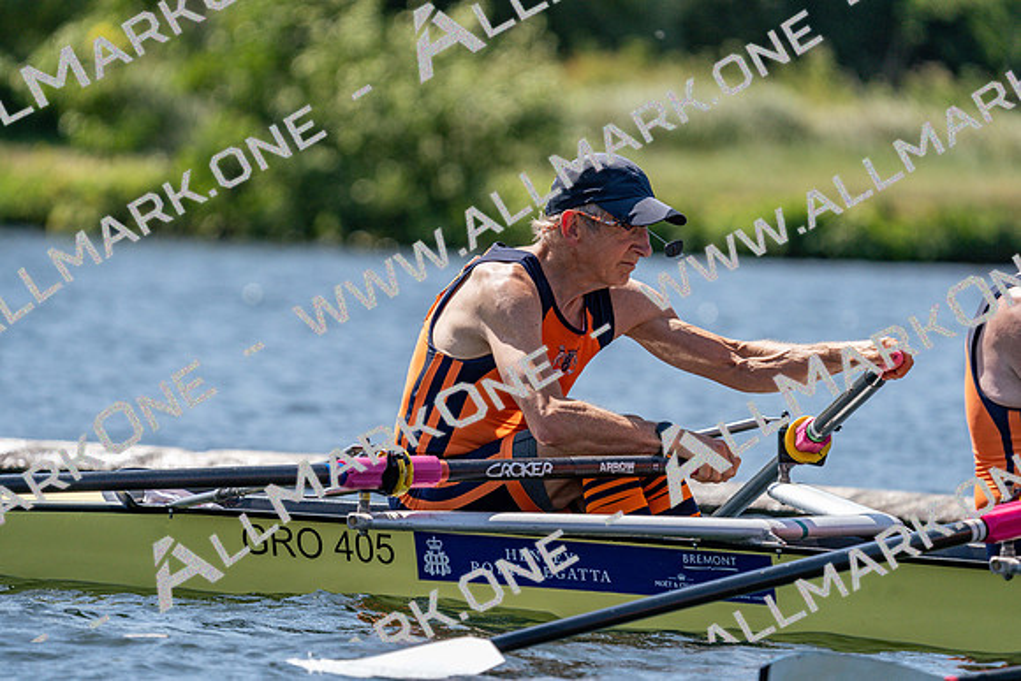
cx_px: 510
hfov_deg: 5.1
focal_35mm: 407
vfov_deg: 3.4
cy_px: 340
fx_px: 11545
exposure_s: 1/2000
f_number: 6.3
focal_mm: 407
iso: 320
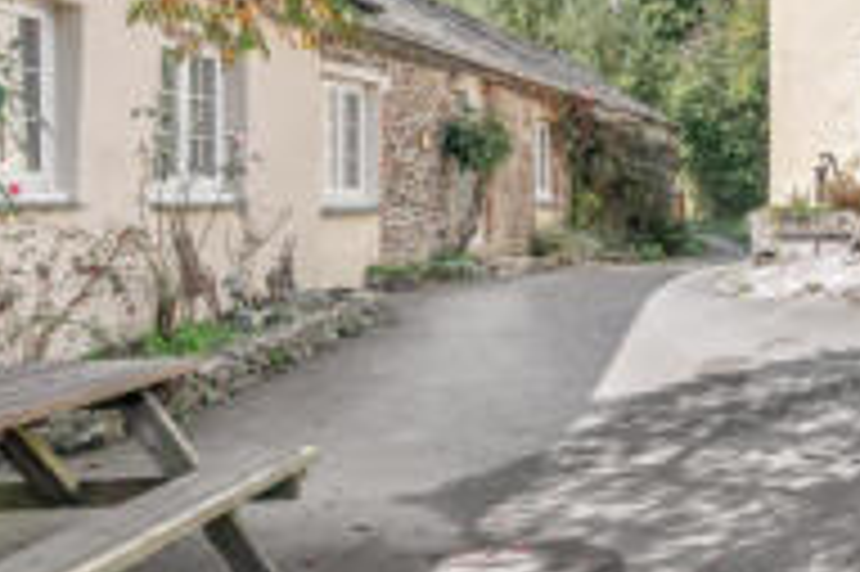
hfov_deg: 32.9
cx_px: 1058
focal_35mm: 48
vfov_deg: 27.9
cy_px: 205
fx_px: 1146
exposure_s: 1/400
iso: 100
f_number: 8
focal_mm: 14
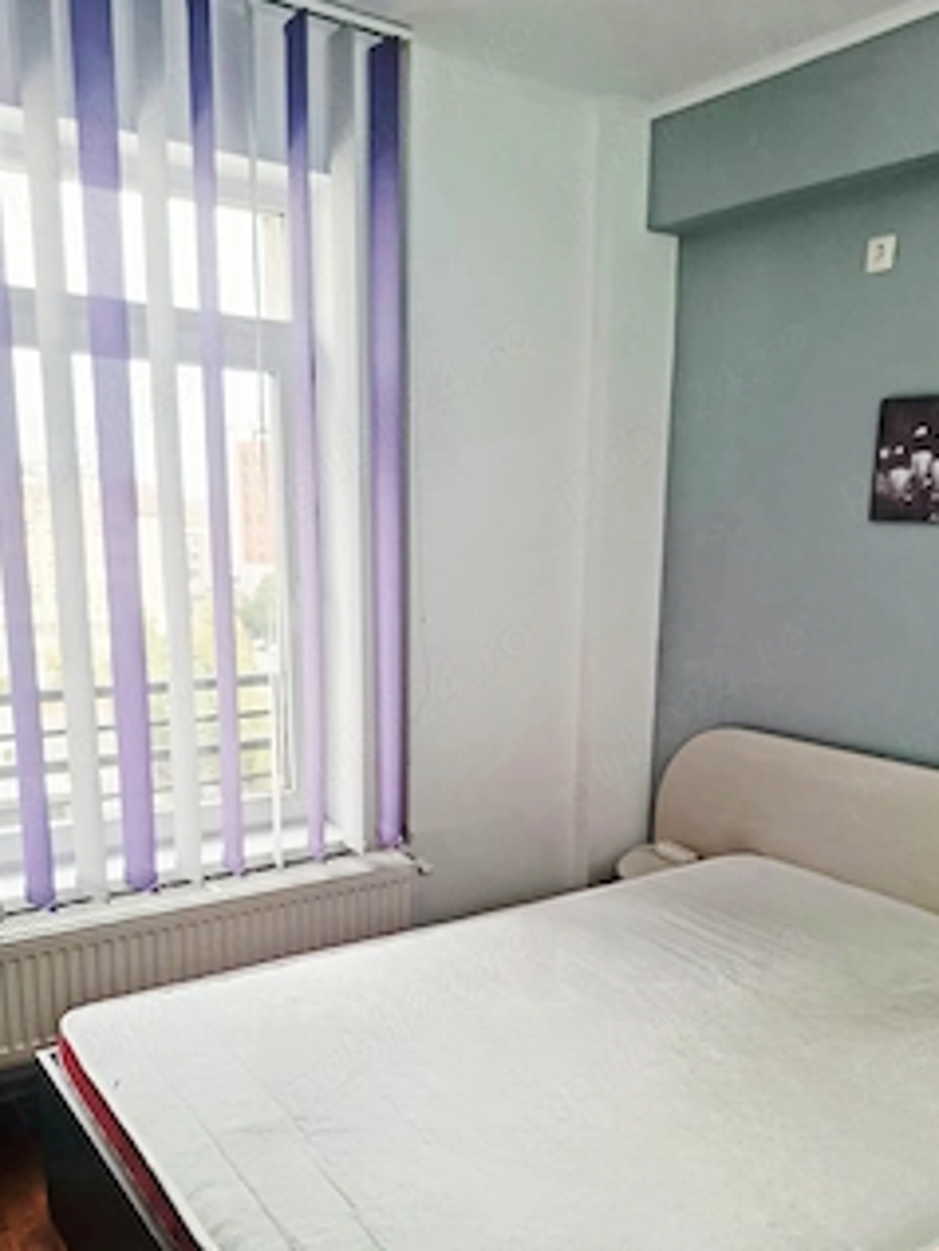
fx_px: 1048
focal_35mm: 29
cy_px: 781
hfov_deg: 48.1
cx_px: 544
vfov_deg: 60.8
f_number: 1.8
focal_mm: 5.54
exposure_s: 1/115
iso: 50
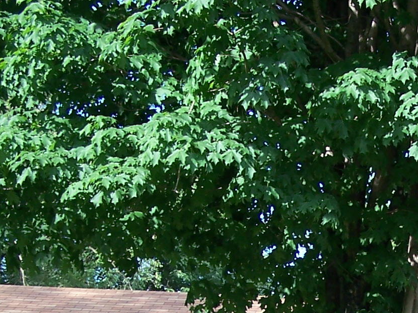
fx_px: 1424
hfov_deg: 16.2
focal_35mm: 118
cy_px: 384
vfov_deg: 12.2
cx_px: 451
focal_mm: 6.3
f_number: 2.8
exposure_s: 1/250
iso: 80
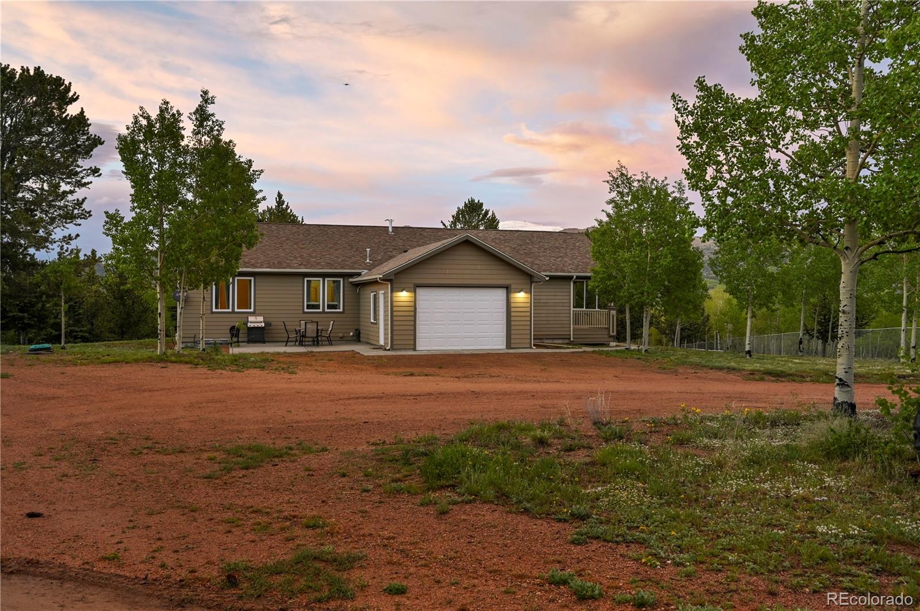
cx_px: 460
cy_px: 306
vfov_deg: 43.5
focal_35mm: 30
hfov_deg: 62.0
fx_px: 766
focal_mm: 30
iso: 400
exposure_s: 1/15
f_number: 8
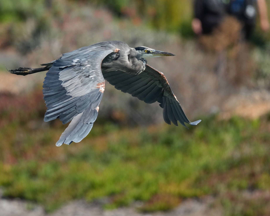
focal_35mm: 916
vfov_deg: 1.7
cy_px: 81
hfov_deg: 2.1
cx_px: 105
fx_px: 7319
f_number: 6.3
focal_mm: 560
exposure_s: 1/3200
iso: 1000
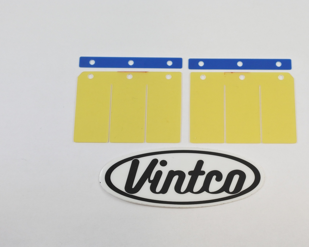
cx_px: 183
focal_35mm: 43
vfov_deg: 34.9
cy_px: 123
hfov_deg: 42.7
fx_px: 393
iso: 400
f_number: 4
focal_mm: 14.3
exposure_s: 1/160
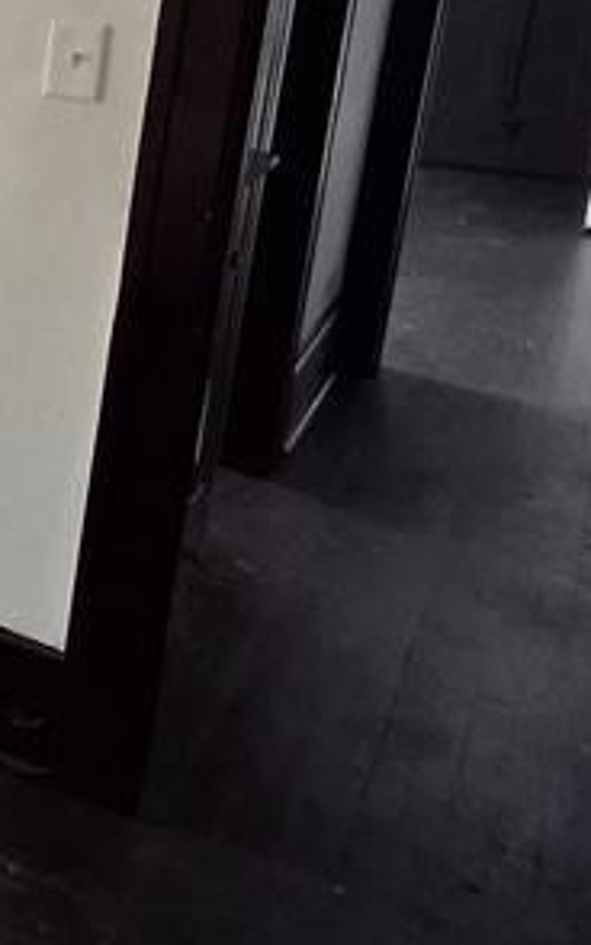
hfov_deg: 15.3
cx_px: -732
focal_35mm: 59
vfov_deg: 33.0
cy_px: 122
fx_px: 1519
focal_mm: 1.64
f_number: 2.2
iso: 125
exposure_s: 1/40
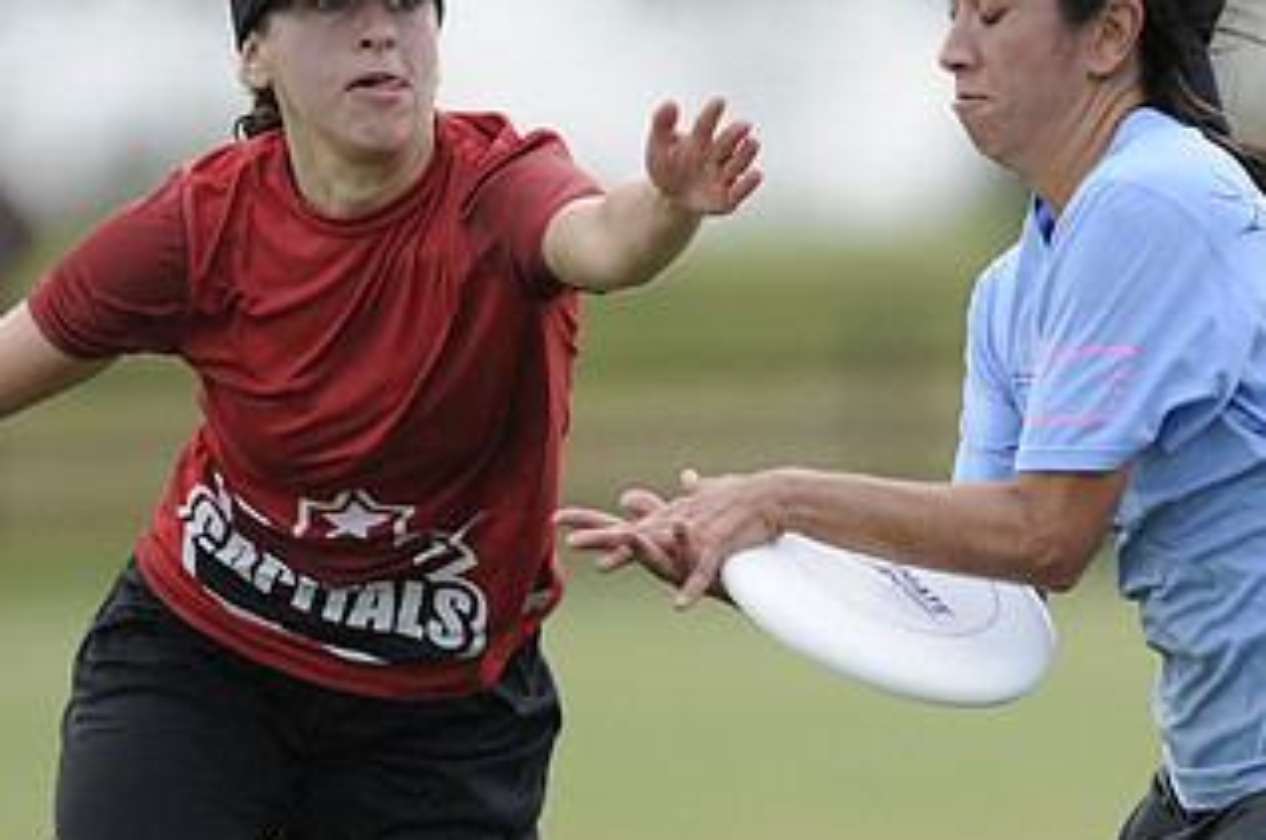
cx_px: 1091
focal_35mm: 821
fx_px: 28828
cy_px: 444
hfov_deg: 2.5
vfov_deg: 1.7
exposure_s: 1/2500
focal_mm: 300
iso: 400
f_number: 2.8
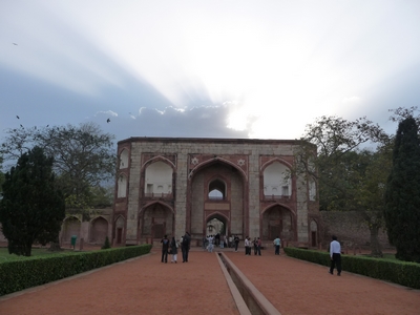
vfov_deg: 45.4
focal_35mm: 31
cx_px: 210
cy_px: 158
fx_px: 376
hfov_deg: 58.4
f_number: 3.3
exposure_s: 1/500
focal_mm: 4.7
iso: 160
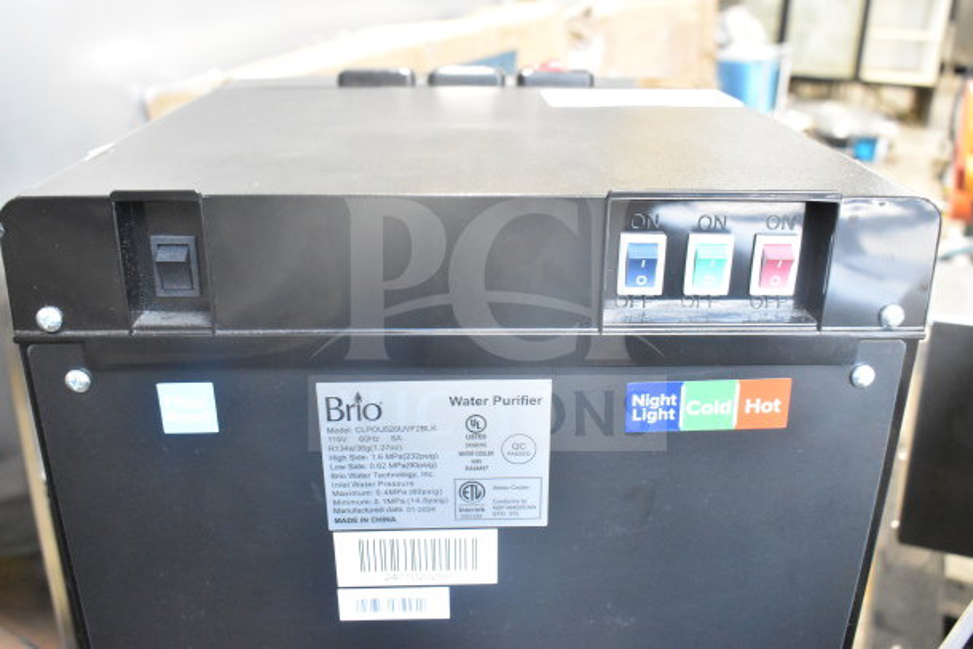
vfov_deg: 40.0
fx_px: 892
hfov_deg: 57.2
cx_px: 486
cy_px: 324
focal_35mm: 33
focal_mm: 22
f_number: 6.3
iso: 6400
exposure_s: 1/160
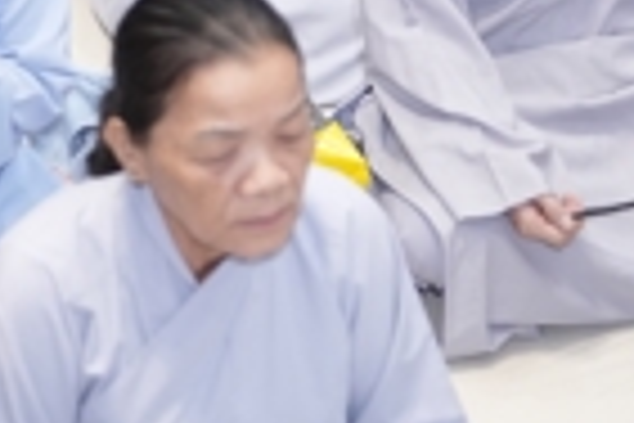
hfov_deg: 10.4
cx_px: 202
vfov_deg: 6.7
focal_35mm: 198
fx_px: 3487
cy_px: -398
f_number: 2.2
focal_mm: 43
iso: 1000
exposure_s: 1/200
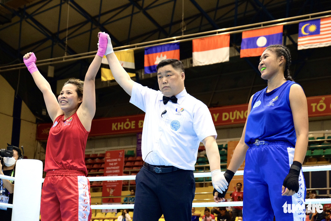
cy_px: 110
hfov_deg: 25.7
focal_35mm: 79
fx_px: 726
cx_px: 166
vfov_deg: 17.3
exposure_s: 1/160
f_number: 5
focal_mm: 52.4
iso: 3200
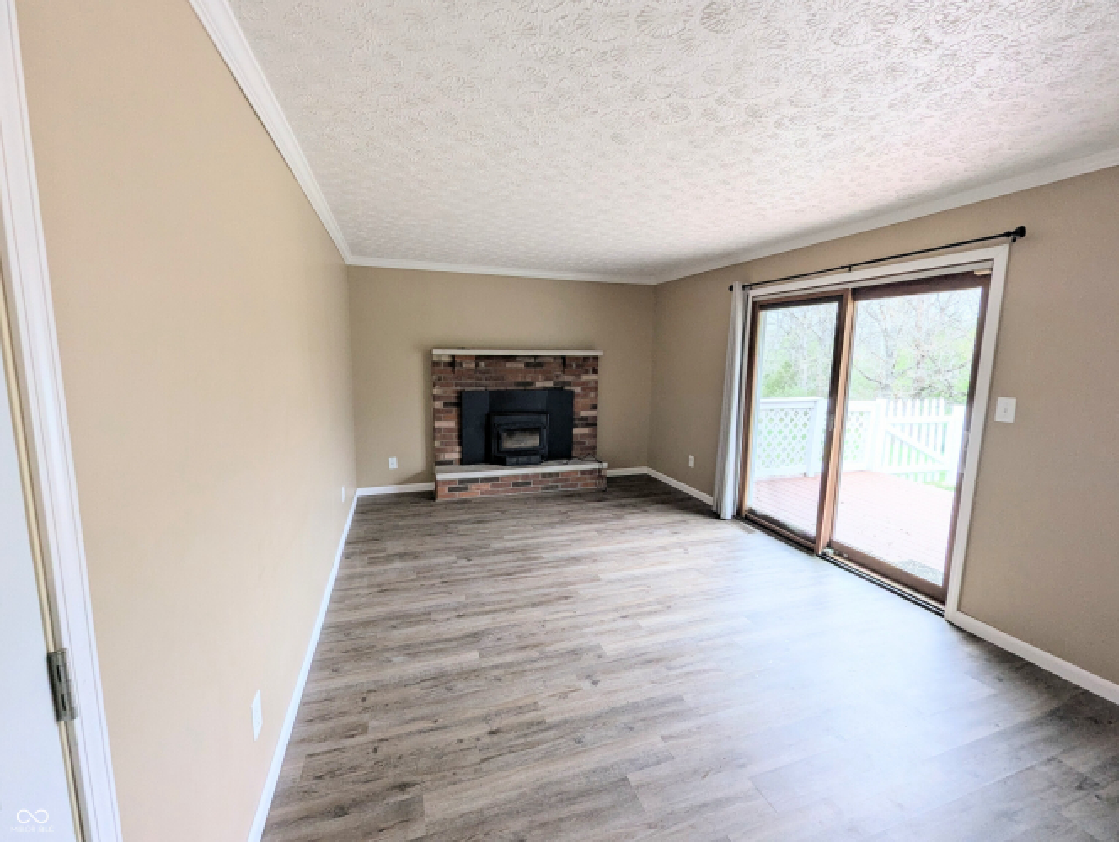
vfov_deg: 90.1
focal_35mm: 13
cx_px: 560
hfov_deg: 106.1
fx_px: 421
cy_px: 421
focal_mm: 1.95
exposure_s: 1/194
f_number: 2.2
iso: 85
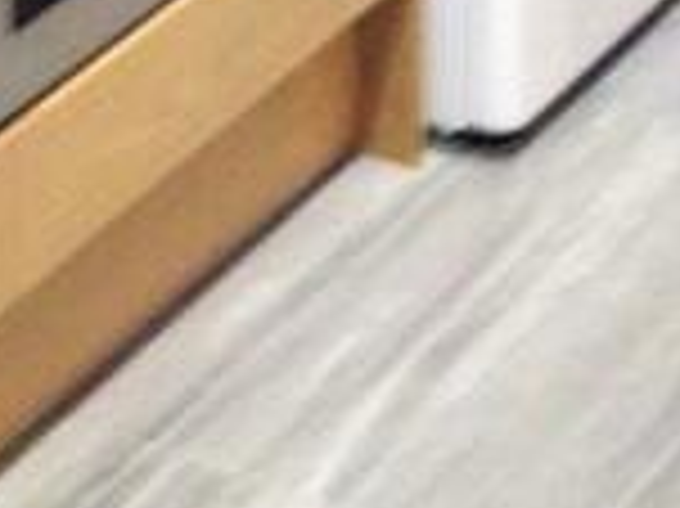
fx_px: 4397
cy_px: -1074
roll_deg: +2.1
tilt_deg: -11.0
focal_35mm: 224
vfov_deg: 6.1
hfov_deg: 8.8
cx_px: 329
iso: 160
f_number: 2.4
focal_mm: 4.12
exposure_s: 1/20
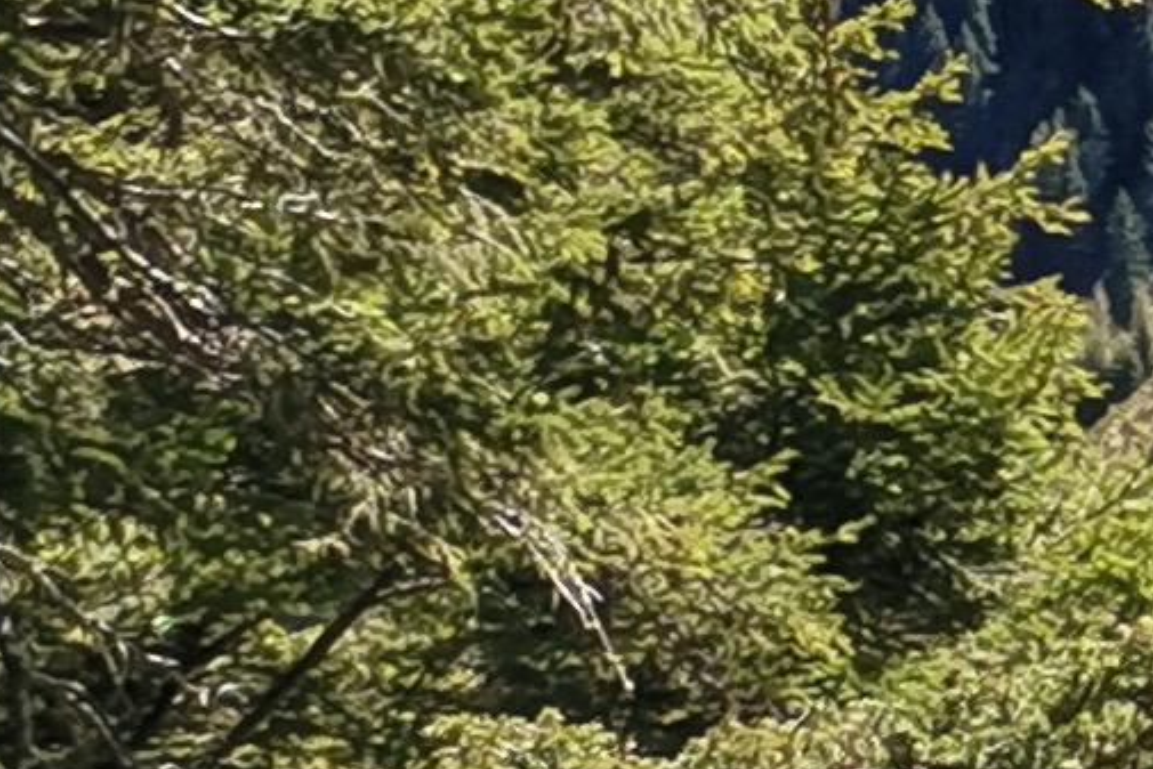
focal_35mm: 214
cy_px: -123
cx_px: 3037
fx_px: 6855
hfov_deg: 8.5
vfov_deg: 6.4
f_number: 1.8
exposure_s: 1/2079
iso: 50
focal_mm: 4.75
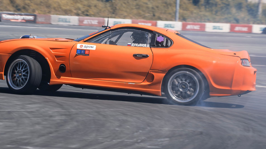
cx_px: 120
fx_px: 1813
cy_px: 70
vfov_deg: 4.7
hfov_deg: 8.4
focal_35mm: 257
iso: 100
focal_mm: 135
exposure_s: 1/125
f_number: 8
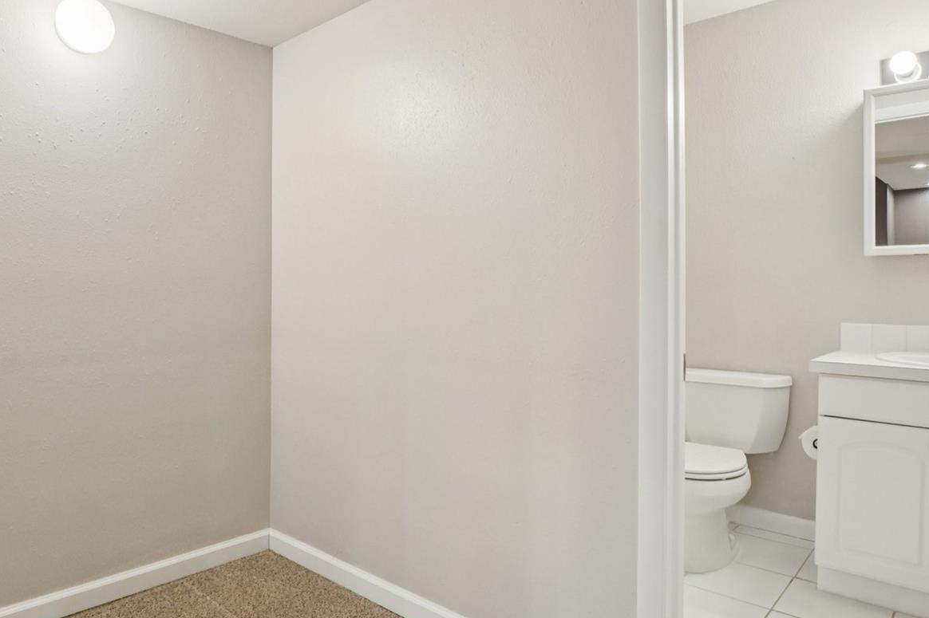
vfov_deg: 55.6
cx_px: 395
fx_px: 585
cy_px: 284
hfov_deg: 76.4
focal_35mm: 23
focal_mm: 11
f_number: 8
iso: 800
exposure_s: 1/15
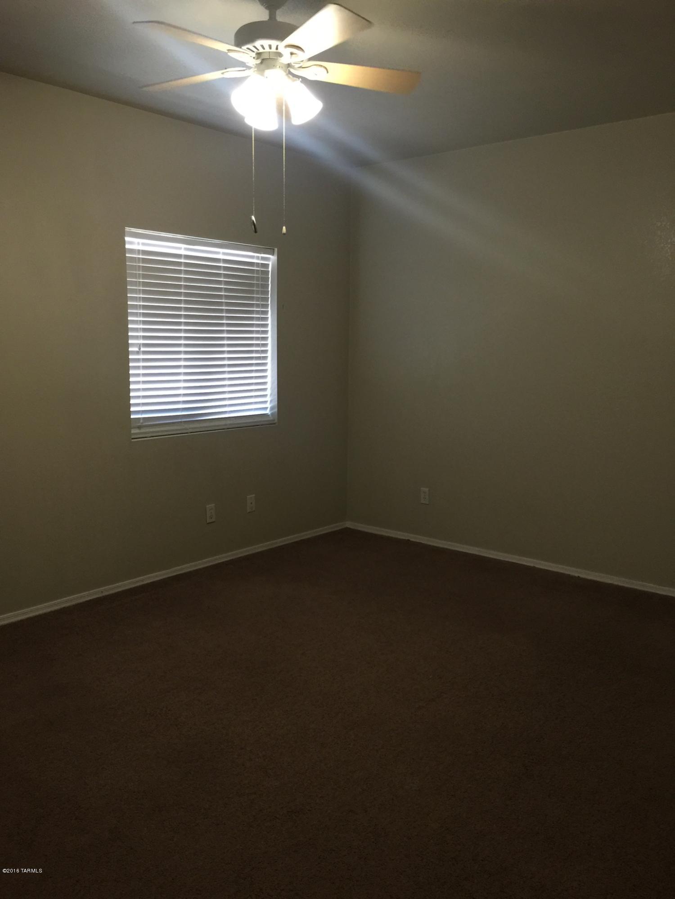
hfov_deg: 48.2
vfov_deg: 61.7
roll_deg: -0.5
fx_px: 754
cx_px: 338
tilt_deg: -7.3
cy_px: 450
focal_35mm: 29
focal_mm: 4.15
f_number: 2.2
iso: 100
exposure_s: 1/15
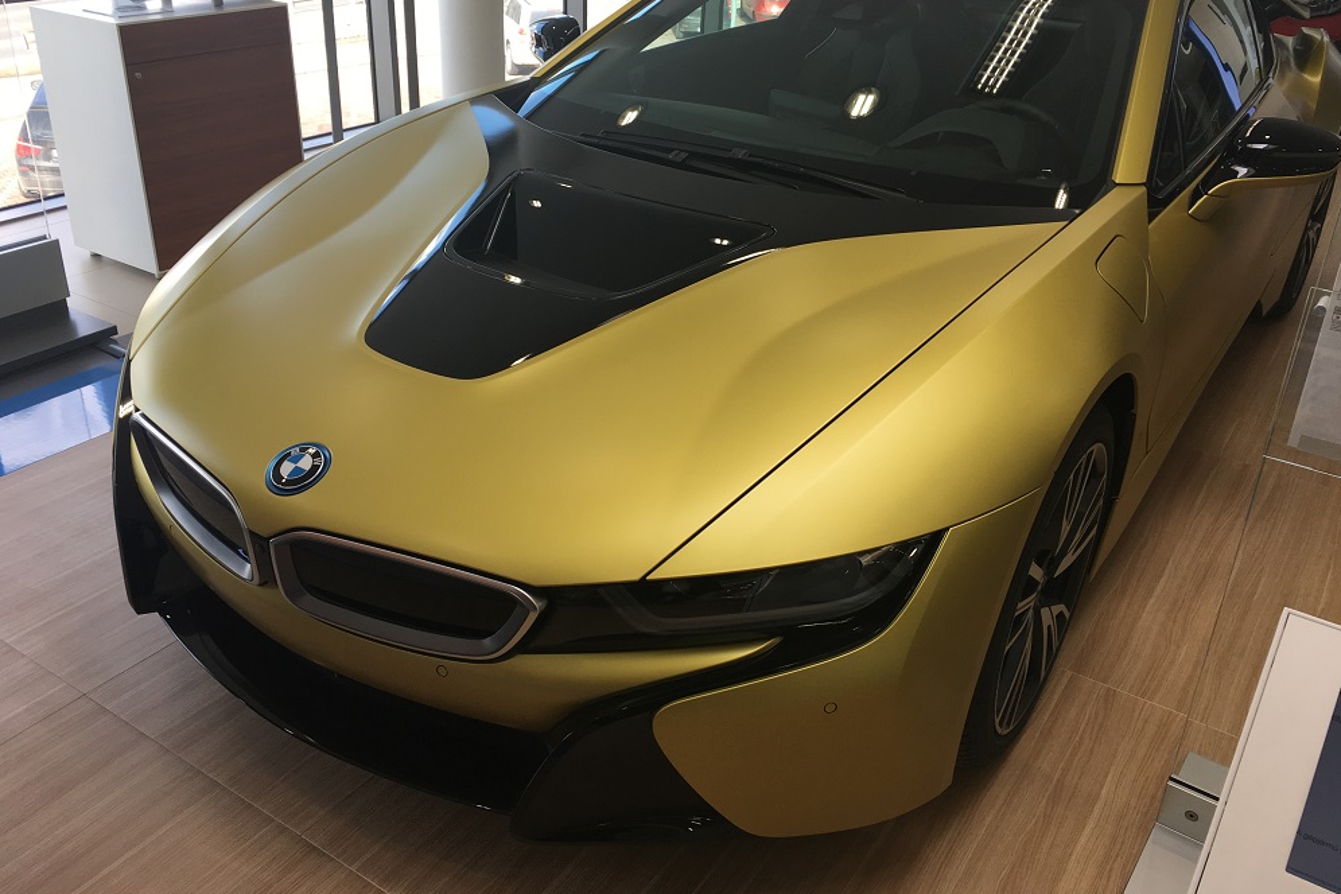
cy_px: 394
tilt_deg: -27.2
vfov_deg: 42.3
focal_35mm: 31
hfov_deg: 60.3
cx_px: 666
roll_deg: -1.1
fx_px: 1155
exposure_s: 1/129
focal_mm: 4.15
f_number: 2.2
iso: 25
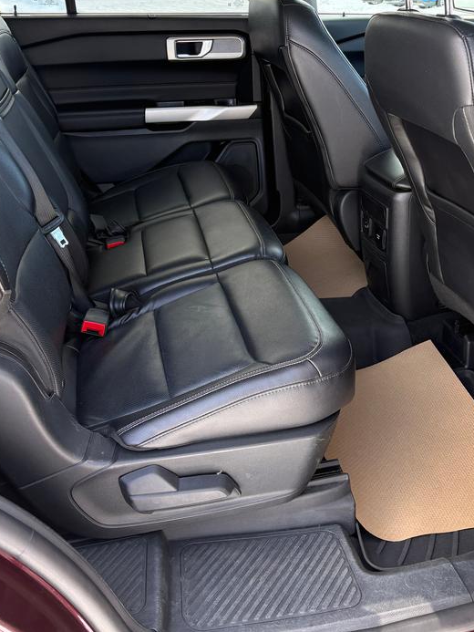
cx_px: 256
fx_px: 657
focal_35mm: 36
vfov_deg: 50.2
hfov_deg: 39.6
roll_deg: -0.1
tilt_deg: -16.4
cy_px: 196
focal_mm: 5.96
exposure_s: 1/244
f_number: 1.6
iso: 80
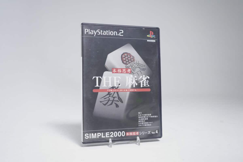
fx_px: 223
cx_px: 122
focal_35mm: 33
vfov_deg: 40.0
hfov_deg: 57.2
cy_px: 81
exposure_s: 1/20
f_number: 5.6
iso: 640
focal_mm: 33
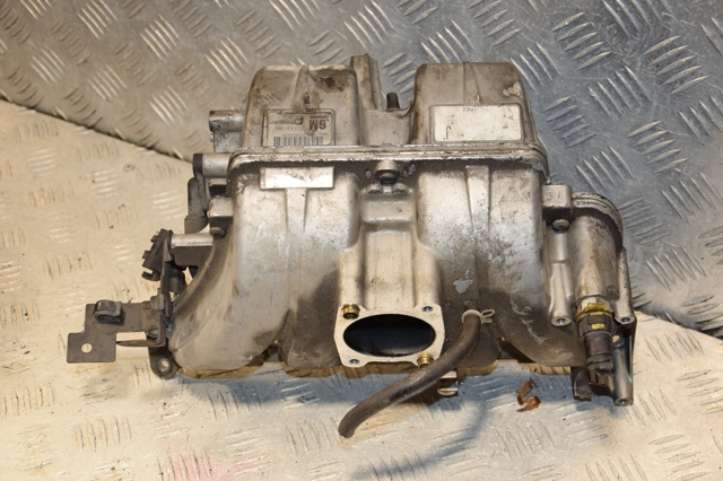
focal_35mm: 63
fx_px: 1265
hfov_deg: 31.9
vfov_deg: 21.5
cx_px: 362
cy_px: 240
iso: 800
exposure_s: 1/200
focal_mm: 42
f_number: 5
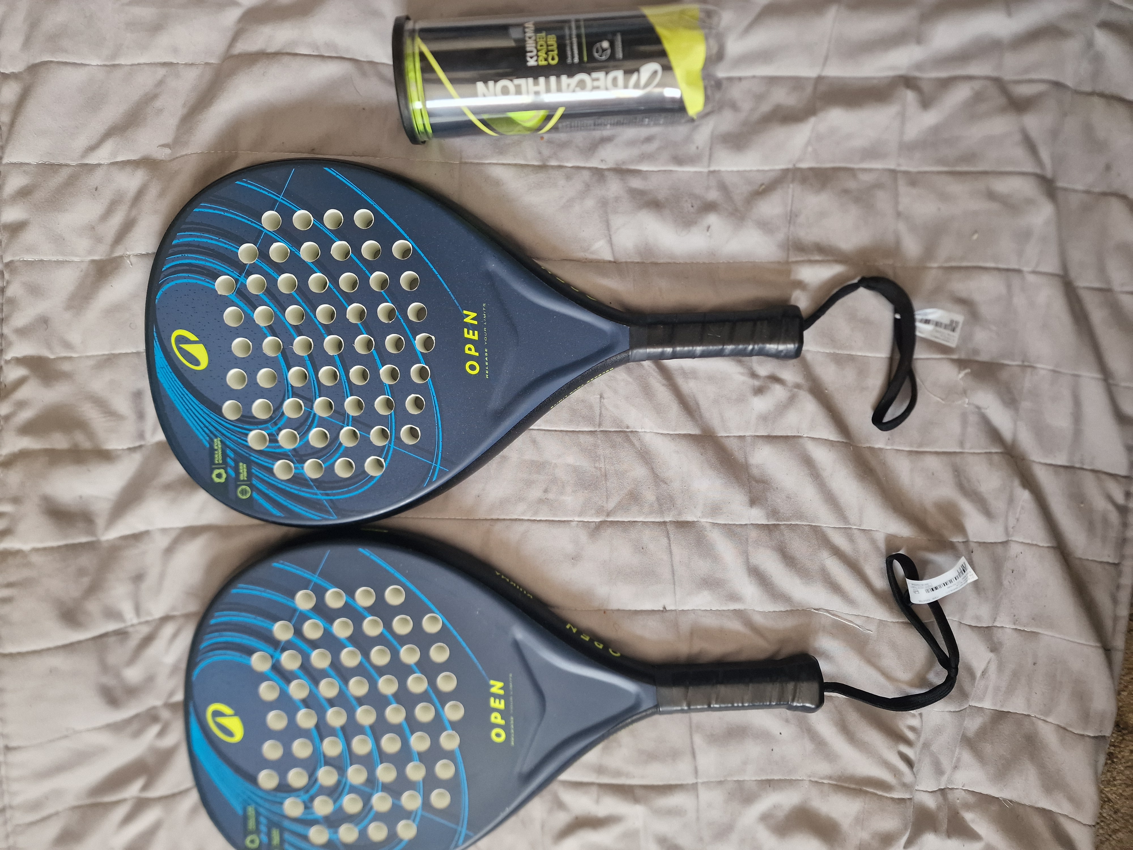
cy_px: 425
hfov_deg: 73.9
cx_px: 566
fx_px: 753
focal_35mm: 23
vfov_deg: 58.9
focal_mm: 6.4
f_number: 1.8
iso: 400
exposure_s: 1/120
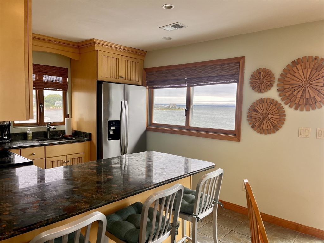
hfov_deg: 67.3
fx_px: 243
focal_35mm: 26
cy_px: 122
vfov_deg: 53.1
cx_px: 162
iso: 40
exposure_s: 1/260
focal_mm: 5.1
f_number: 1.6
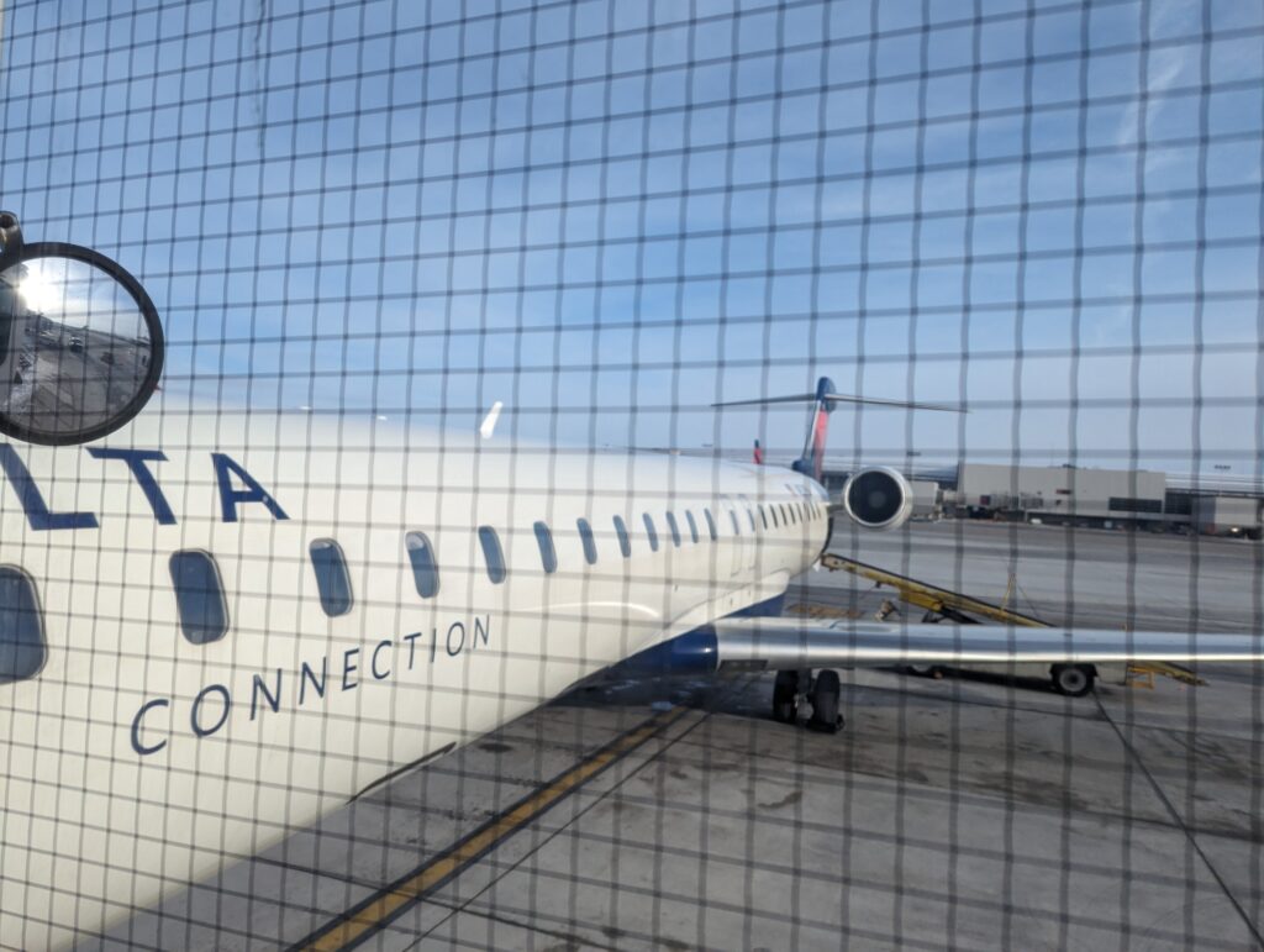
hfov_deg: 71.5
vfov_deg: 56.9
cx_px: 632
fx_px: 878
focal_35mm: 24
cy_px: 476
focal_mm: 6.81
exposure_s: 1/2463
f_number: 1.85
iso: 57
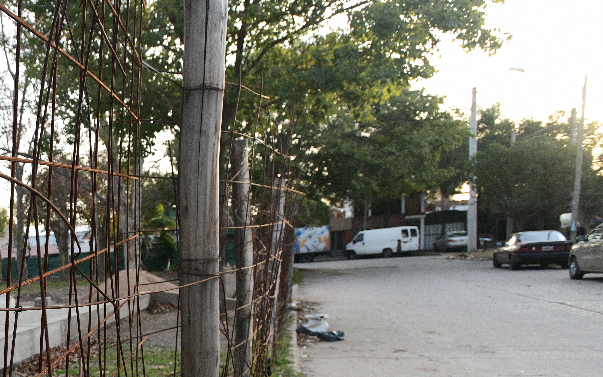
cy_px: 349
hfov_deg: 39.6
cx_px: -71
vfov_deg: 30.4
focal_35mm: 40
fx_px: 657
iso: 1250
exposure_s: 1/400
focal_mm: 17
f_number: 4.5
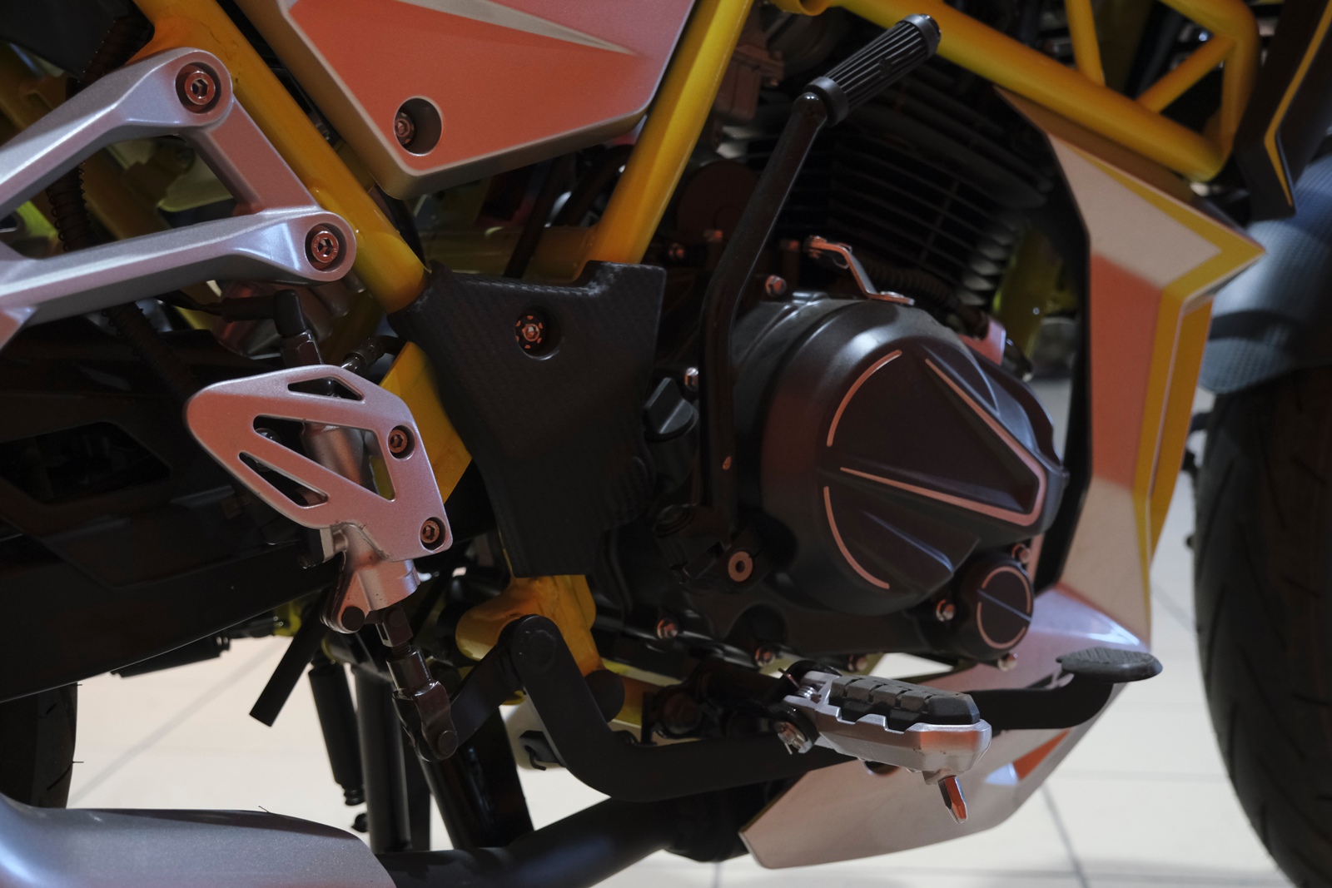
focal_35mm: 46
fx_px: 1702
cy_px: 444
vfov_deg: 29.2
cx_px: 666
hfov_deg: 42.7
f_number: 4
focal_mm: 30.8
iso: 1600
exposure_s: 1/100
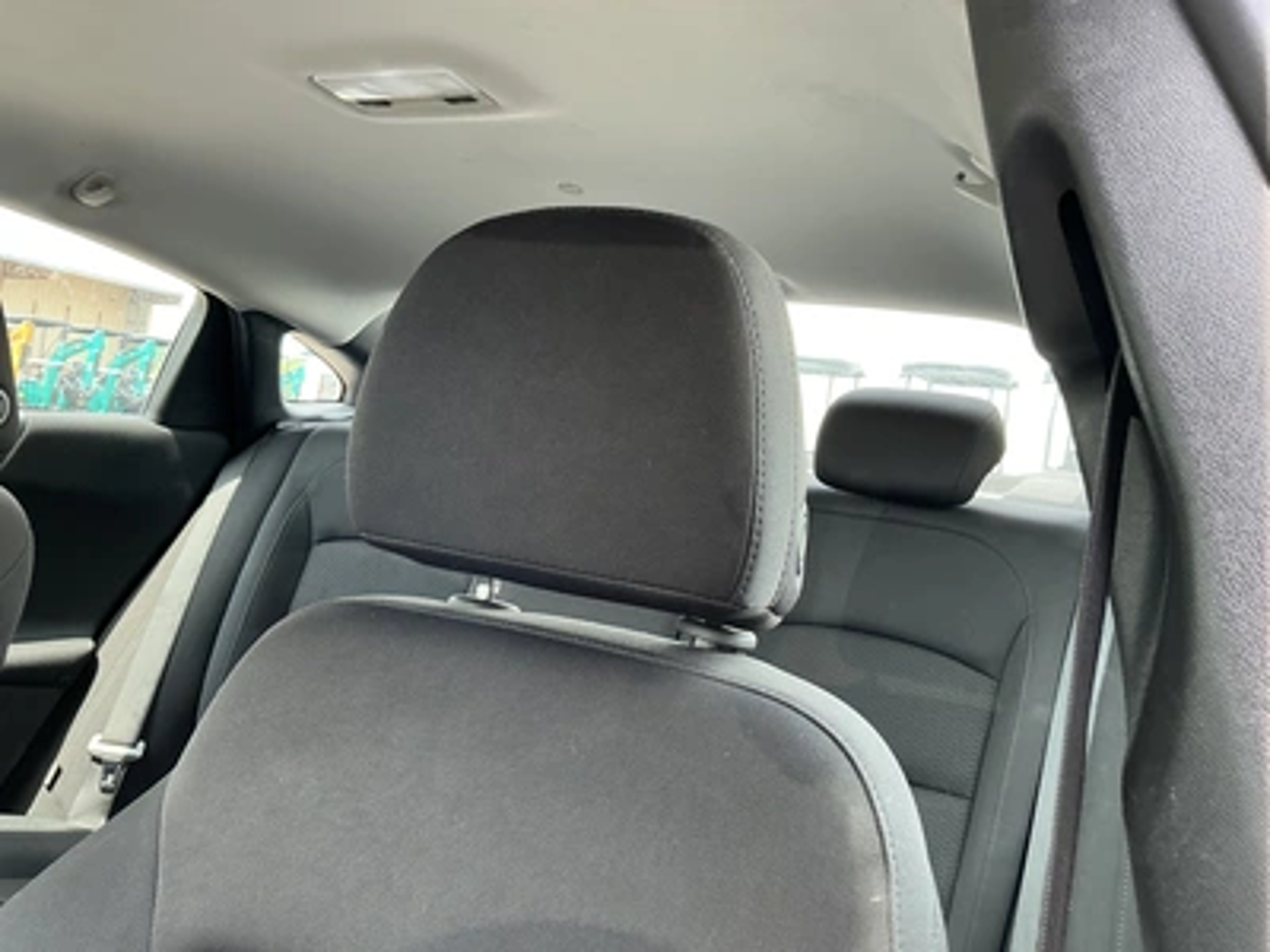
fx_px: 1027
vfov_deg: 49.7
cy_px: 476
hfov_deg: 63.4
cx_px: 635
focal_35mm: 28
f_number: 1.8
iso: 64
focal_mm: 3
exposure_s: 1/122
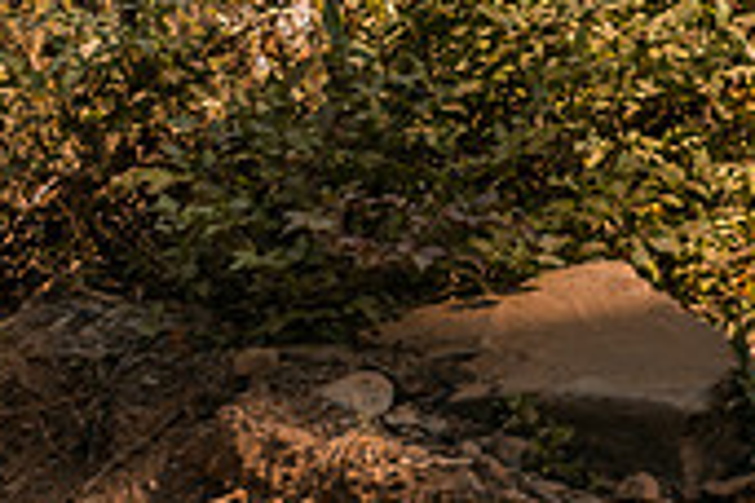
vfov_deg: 1.7
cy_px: -605
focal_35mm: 805
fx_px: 16881
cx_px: -496
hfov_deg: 2.6
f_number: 2.8
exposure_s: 1/1000
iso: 140
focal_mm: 180
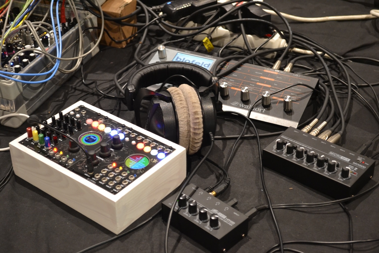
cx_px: 190
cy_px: 126
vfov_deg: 20.6
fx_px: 695
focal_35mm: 66
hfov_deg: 30.5
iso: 1250
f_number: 5.3
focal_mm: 44
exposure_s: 1/15
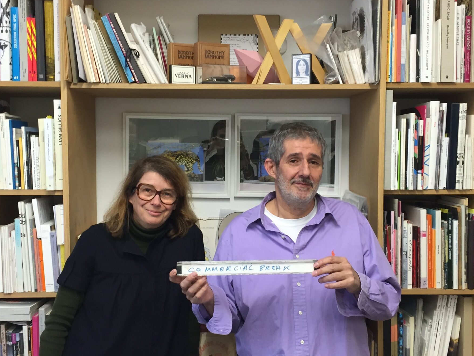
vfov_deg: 34.3
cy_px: 186
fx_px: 575
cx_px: 237
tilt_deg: -4.3
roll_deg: -0.9
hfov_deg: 44.8
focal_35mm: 42
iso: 100
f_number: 2.2
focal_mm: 4.15
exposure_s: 1/33
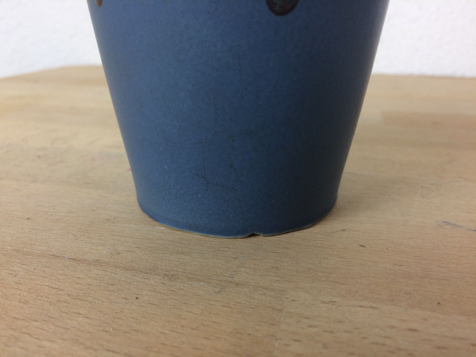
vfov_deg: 48.2
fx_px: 399
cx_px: 238
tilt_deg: -19.9
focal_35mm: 29
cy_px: 178
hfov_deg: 61.7
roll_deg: -1.0
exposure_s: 1/50
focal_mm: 4.15
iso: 50
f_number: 2.2
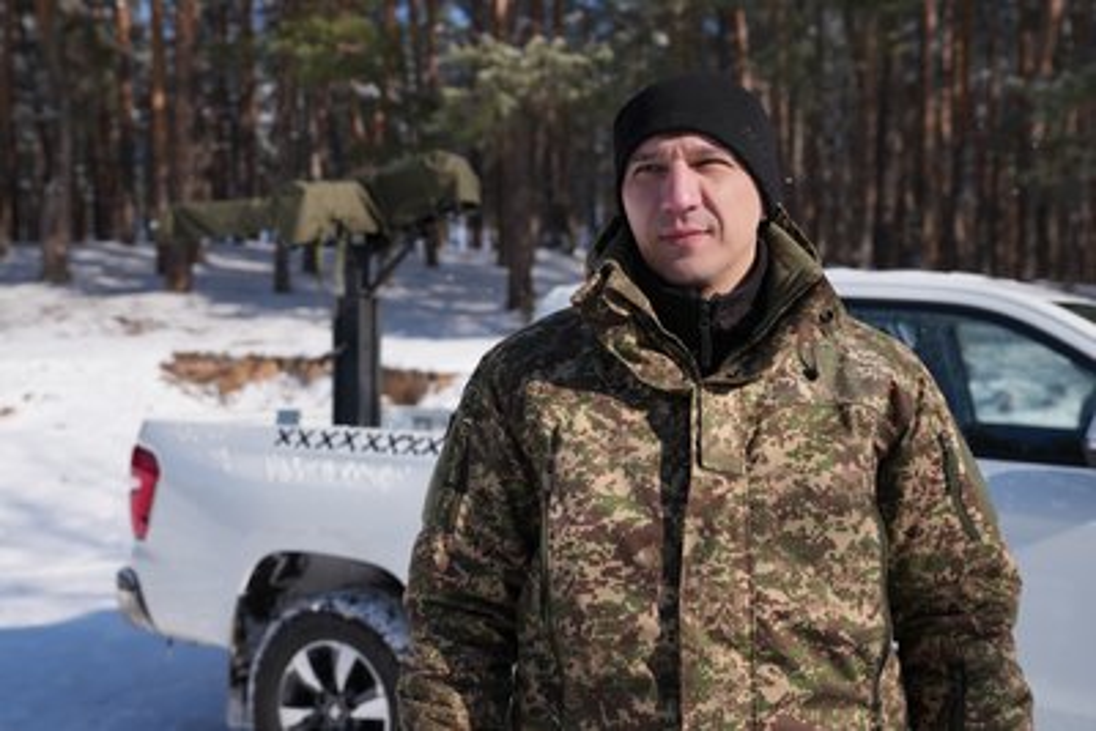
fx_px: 1249
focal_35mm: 41
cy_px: 366
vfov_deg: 32.7
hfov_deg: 47.4
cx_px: 548
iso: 100
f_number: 4
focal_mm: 41
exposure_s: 1/1250
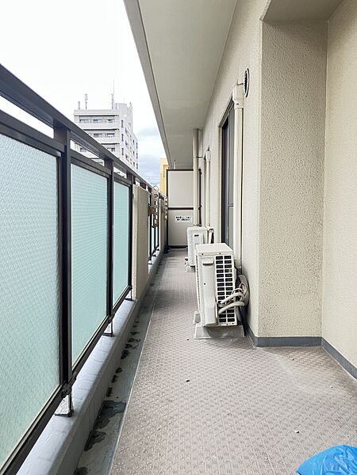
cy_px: 238
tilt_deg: -2.5
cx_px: 178
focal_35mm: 28
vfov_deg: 63.4
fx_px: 385
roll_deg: +0.5
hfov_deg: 49.7
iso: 80
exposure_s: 1/63
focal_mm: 3.99
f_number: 1.8
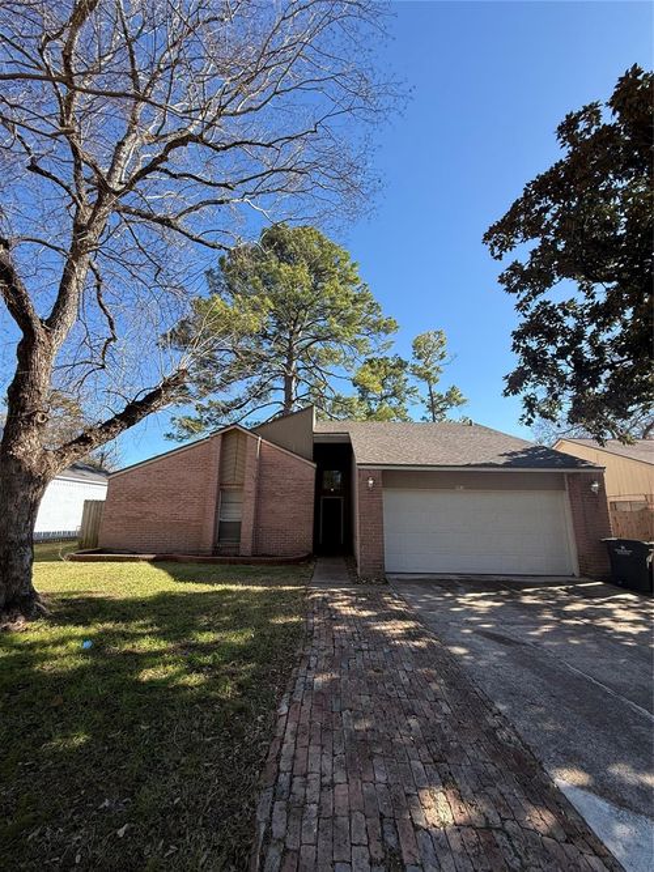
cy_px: 436
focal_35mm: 14
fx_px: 353
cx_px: 327
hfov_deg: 85.7
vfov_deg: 102.1
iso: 50
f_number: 2.2
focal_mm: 2.22
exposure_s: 1/734
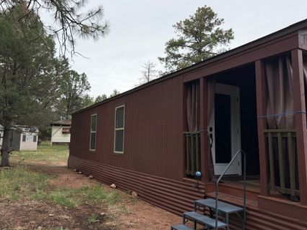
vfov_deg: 49.7
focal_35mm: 28
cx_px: 135
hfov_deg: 63.3
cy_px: 111
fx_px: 248
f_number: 1.78
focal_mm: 6.76
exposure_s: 1/2000
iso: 80
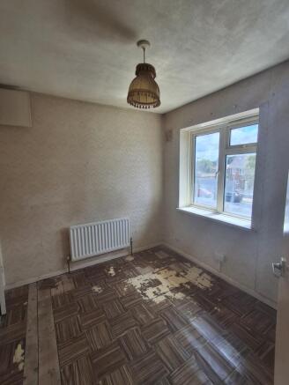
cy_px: 192
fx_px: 178
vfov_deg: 94.5
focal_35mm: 16
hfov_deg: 78.1
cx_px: 144
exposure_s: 1/224
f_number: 2.2
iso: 40
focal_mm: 1.64
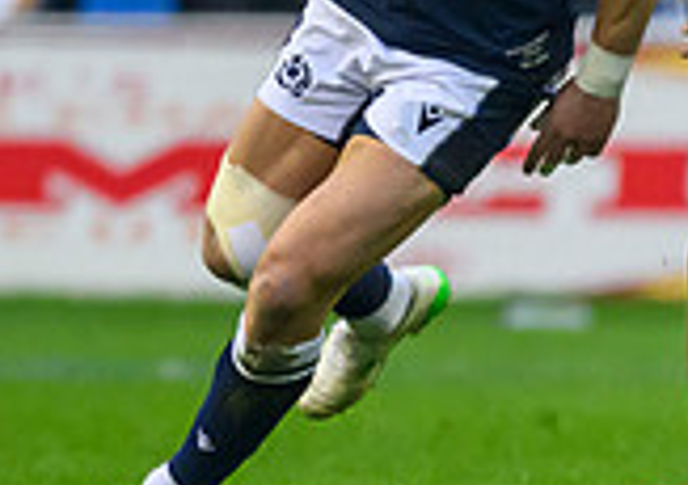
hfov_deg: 0.6
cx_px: 1382
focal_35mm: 3259
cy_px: 363
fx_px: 63417
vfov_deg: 0.4
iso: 4000
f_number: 4
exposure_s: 1/1250
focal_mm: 560
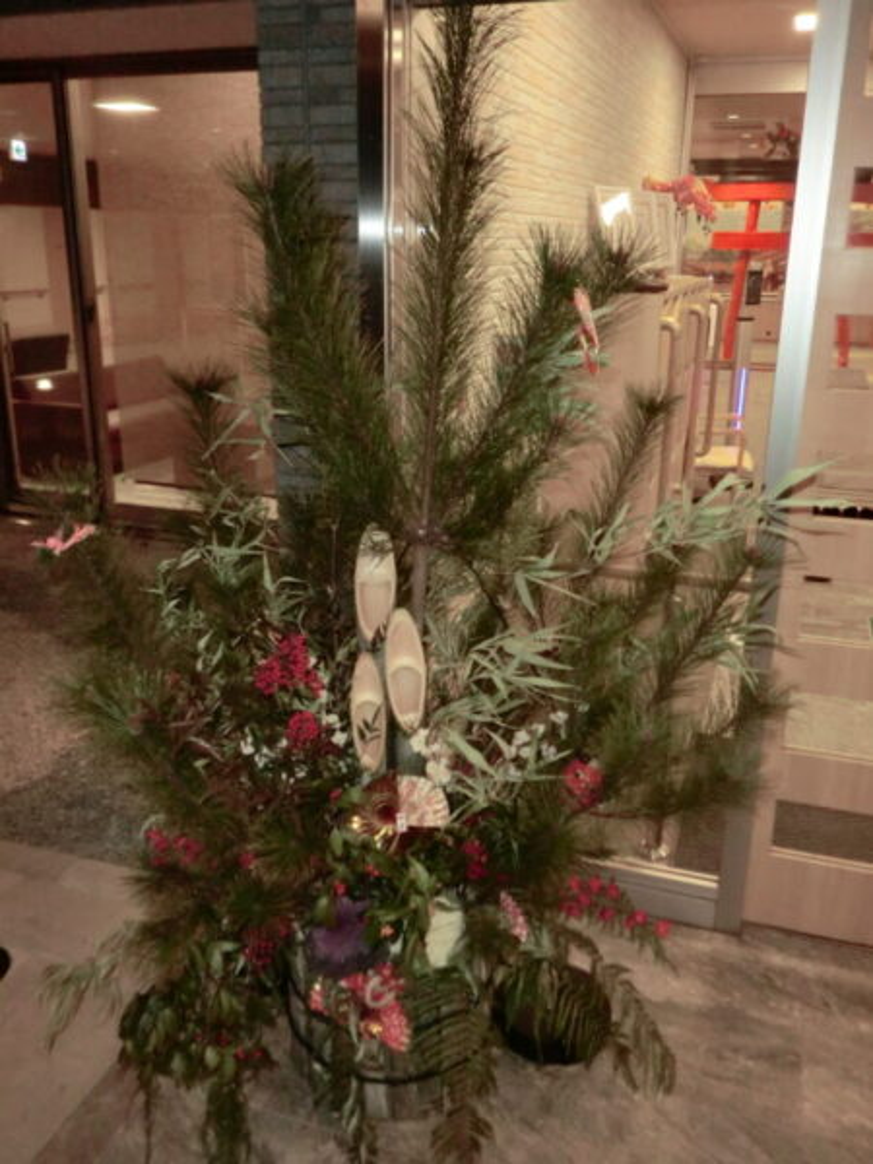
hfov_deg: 45.4
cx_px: 436
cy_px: 582
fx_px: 1042
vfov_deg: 58.4
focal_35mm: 31
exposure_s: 1/60
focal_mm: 5.64
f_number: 2.9
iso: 400
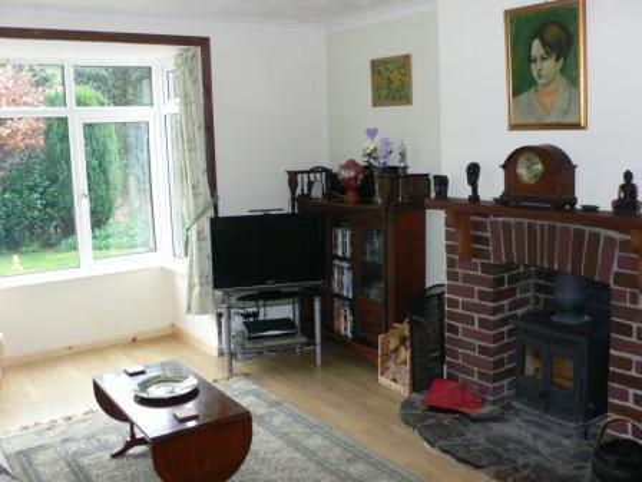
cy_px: 241
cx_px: 321
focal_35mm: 34
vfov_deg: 41.8
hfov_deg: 54.0
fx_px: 631
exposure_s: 1/30
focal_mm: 6.3
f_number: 2.8
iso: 200
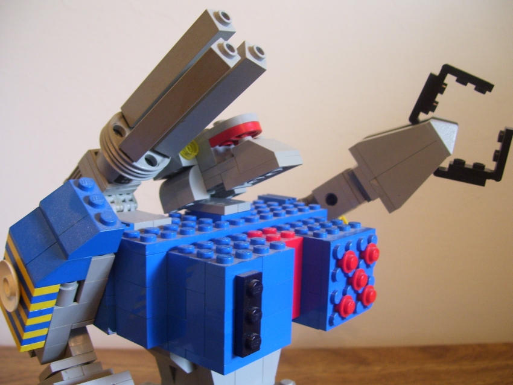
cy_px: 192
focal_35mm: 37
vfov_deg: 38.7
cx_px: 256
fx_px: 548
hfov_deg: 50.1
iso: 160
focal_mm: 6
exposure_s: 1/8
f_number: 2.7
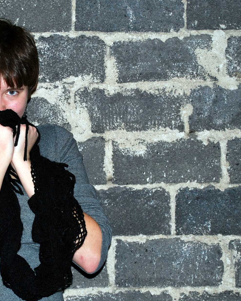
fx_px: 669
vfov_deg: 25.4
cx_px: 43
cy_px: 152
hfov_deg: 20.2
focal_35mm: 75
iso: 200
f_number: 5
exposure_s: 1/60
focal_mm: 32
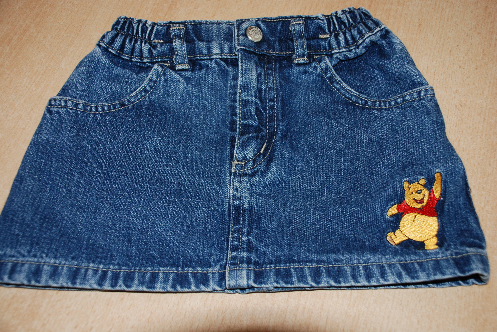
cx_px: 248
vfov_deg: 32.0
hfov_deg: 46.3
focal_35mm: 42
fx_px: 581
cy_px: 166
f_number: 4
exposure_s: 1/60
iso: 200
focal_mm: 28
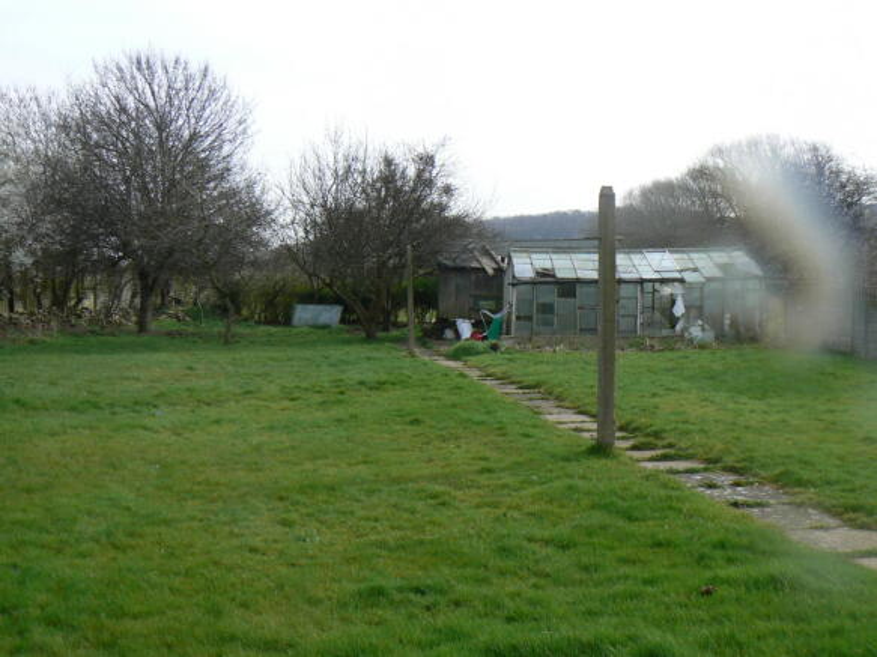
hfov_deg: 51.4
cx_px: 438
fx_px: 912
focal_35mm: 36
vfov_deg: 39.6
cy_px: 328
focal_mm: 6
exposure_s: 1/320
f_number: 5.6
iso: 80
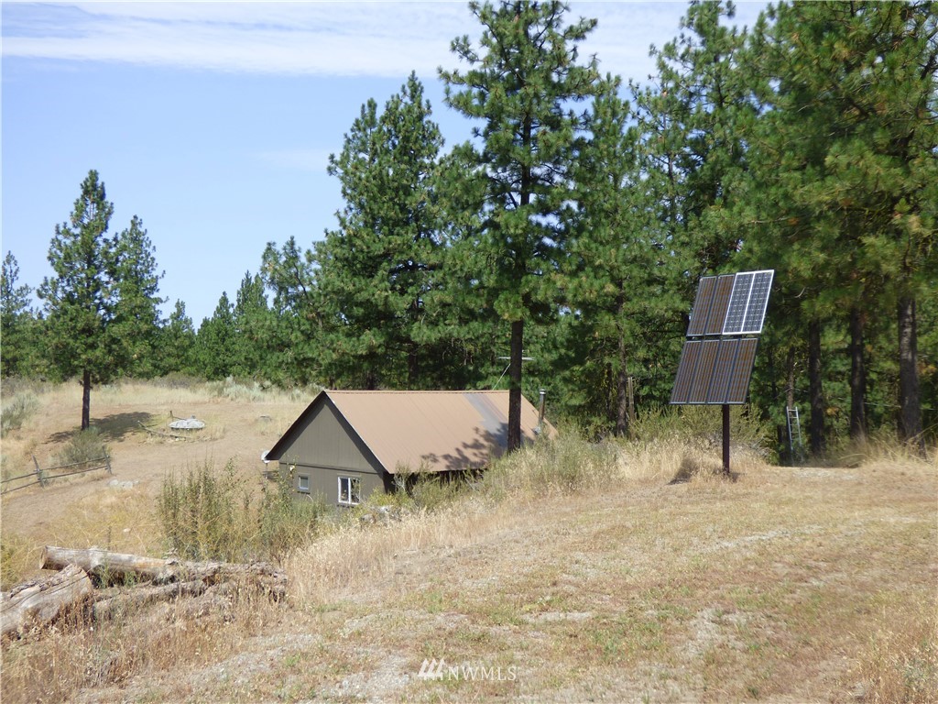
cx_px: 469
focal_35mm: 39
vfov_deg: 36.8
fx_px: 1057
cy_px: 352
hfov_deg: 47.9
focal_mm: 6.8
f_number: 3.5
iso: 100
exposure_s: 1/800
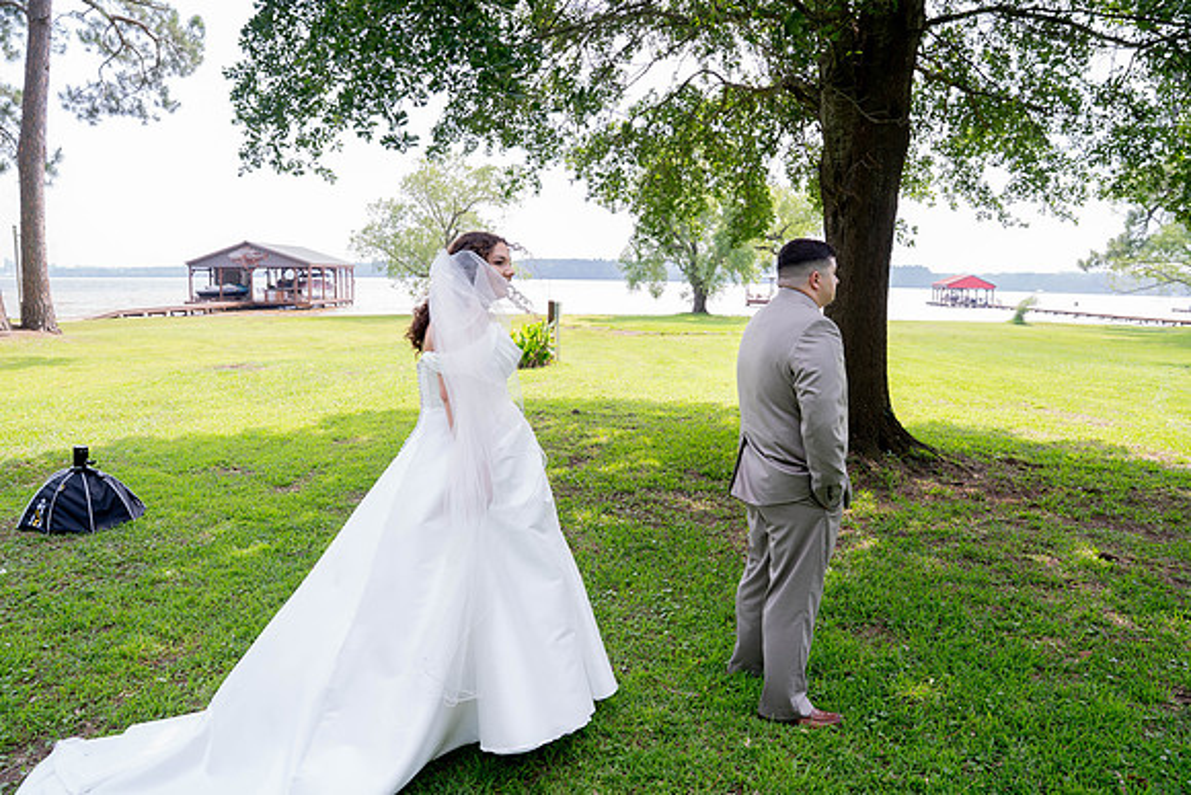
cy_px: 398
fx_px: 794
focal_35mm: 24
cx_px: 596
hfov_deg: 73.7
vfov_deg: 53.2
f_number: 4.5
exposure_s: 1/200
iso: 200
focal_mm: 24
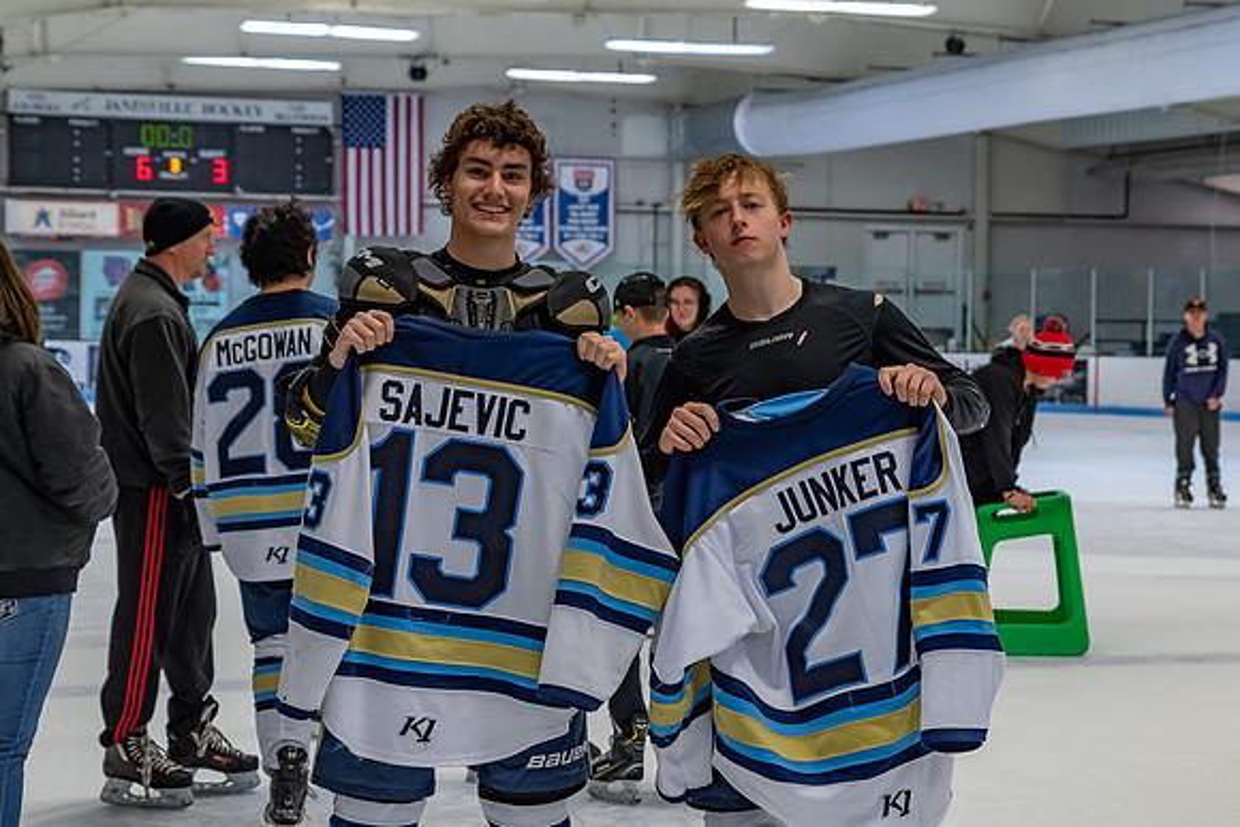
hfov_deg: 23.8
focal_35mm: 85
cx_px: 686
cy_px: 405
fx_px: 2945
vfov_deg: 16.0
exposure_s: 1/250
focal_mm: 50
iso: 400
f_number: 4
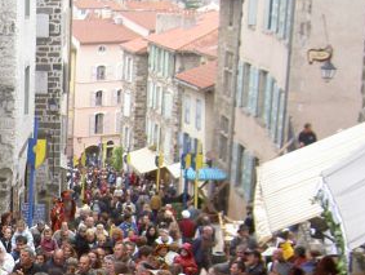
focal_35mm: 96
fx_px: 1014
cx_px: -112
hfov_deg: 18.9
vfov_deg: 15.2
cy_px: 267
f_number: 2.8
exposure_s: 1/100
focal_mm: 5.6
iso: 50
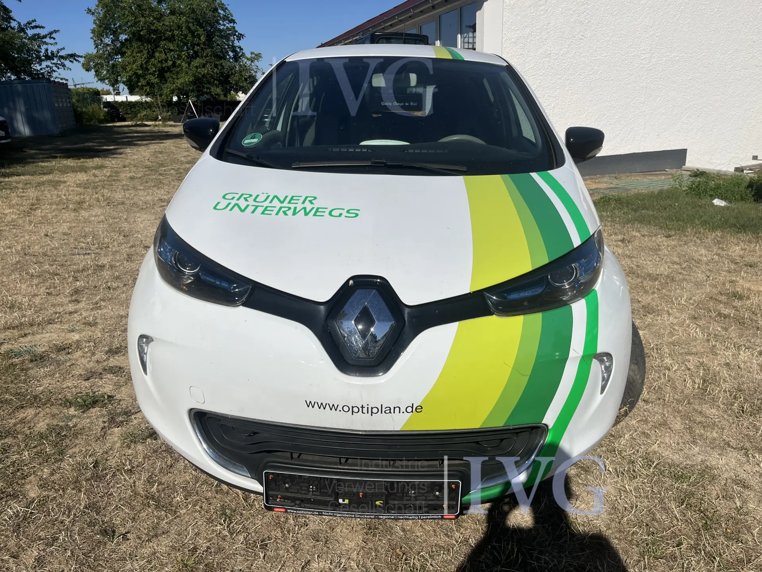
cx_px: 381
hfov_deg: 67.3
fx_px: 572
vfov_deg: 53.1
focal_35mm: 26
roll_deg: +2.5
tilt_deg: -19.6
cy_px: 286
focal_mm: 5.1
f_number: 1.6
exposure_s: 1/9901
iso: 50
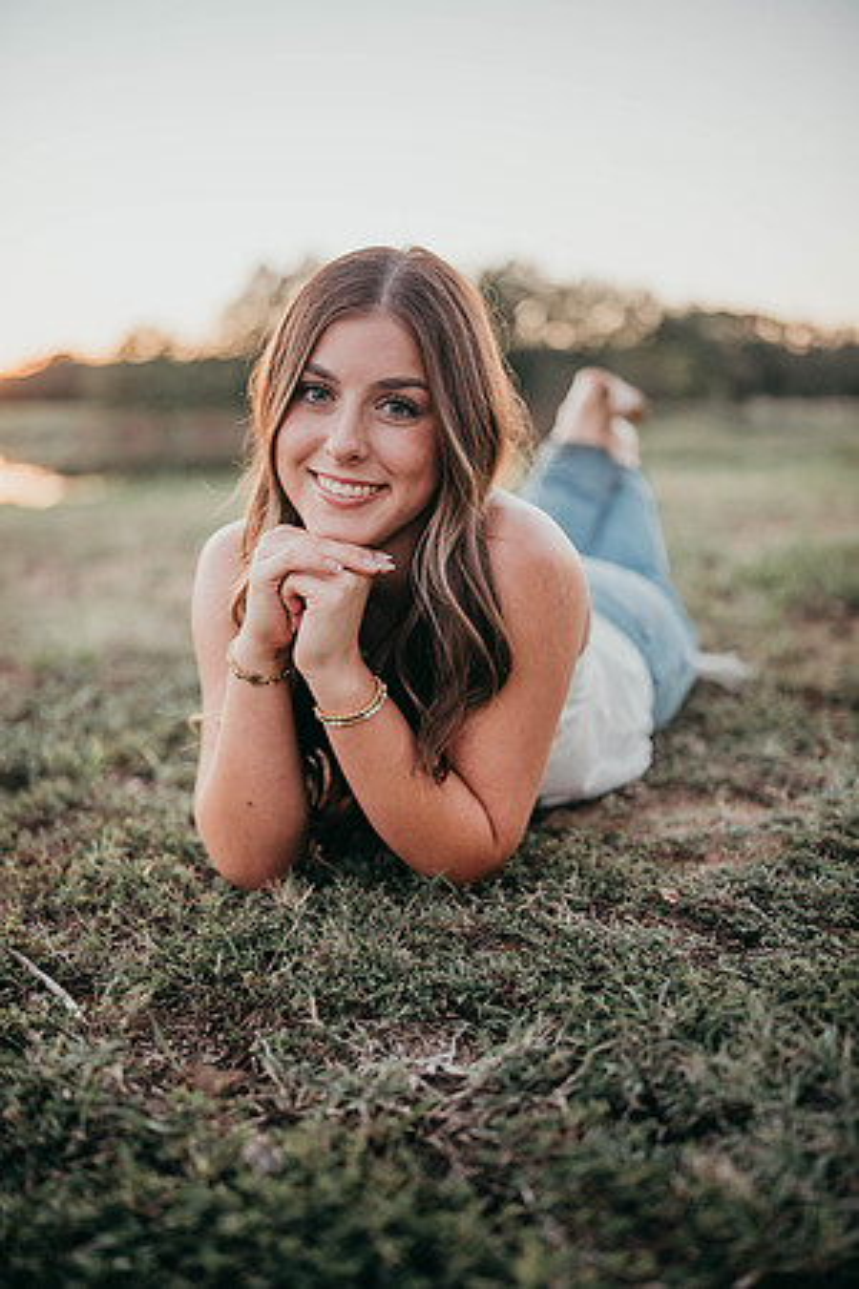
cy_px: 644
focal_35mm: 35
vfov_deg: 54.4
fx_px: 1253
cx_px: 430
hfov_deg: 37.9
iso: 400
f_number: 1.4
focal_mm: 35
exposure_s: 1/1000
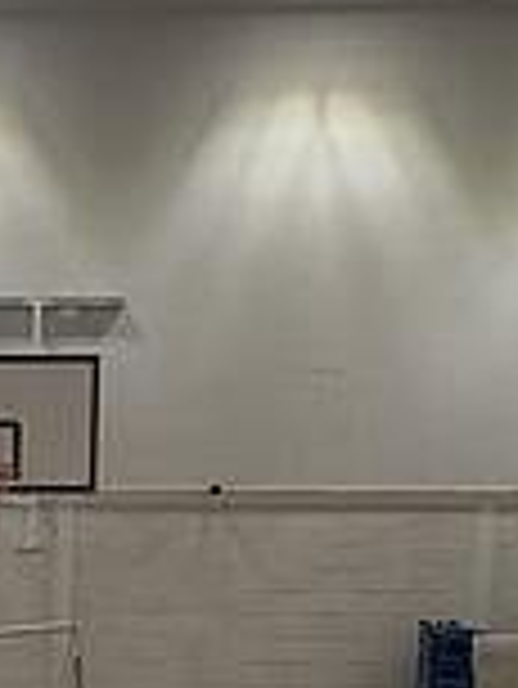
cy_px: 908
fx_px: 1454
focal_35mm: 73
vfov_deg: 23.4
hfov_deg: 18.8
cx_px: -140
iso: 100
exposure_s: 1/100
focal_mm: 2.22
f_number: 2.2
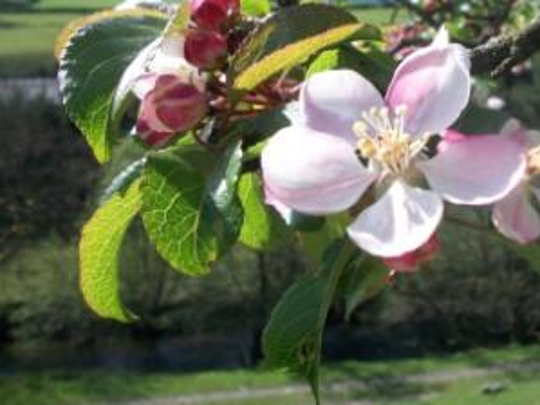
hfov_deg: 38.7
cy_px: 130
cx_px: 401
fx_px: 748
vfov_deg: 30.0
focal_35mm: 48
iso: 80
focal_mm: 5.7
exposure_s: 1/250
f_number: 5.5
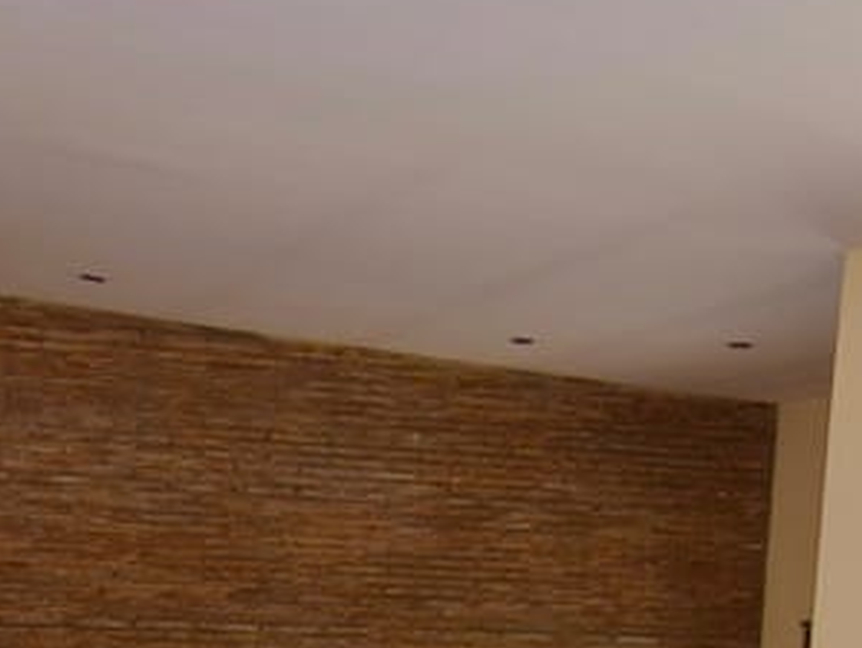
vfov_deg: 21.3
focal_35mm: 63
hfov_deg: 30.4
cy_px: 823
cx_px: 272
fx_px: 1570
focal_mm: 12
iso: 160
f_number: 5.6
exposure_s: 1/125
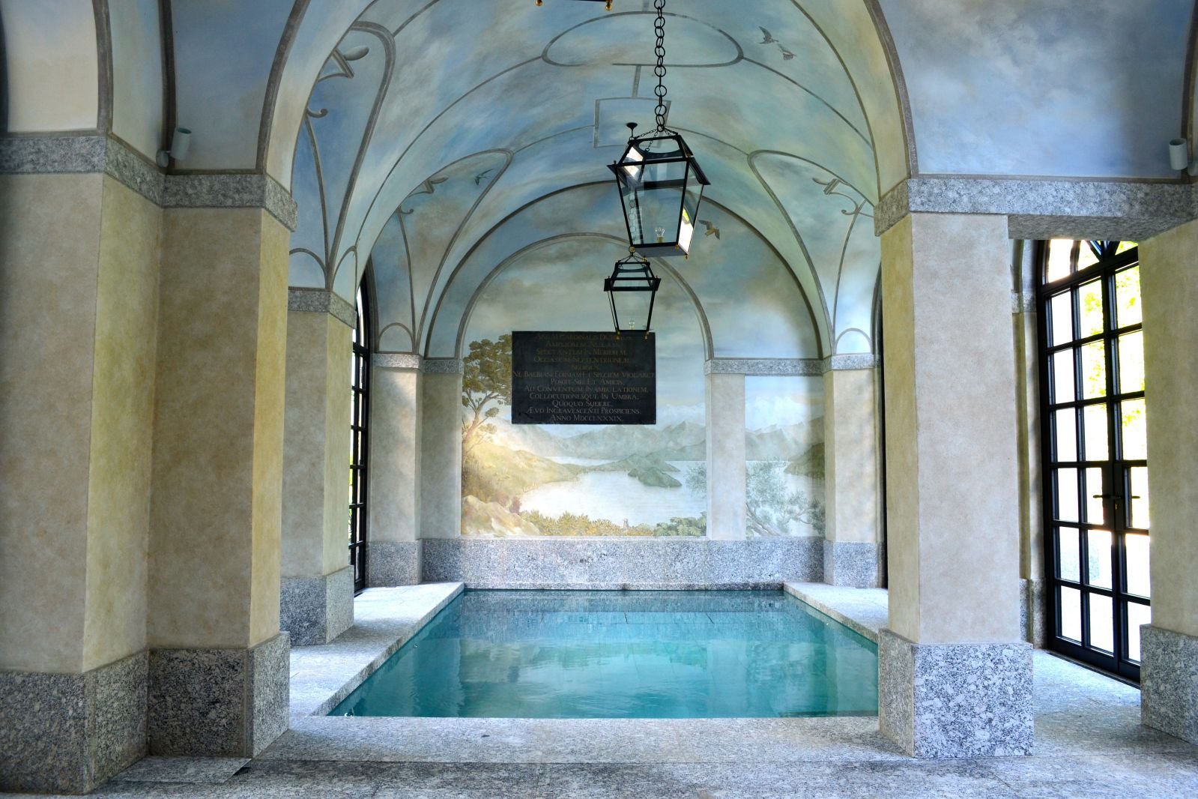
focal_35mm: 27
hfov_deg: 67.4
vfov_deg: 47.9
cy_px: 400
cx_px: 599
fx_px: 898
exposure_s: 1/20
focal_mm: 18
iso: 400
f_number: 6.3
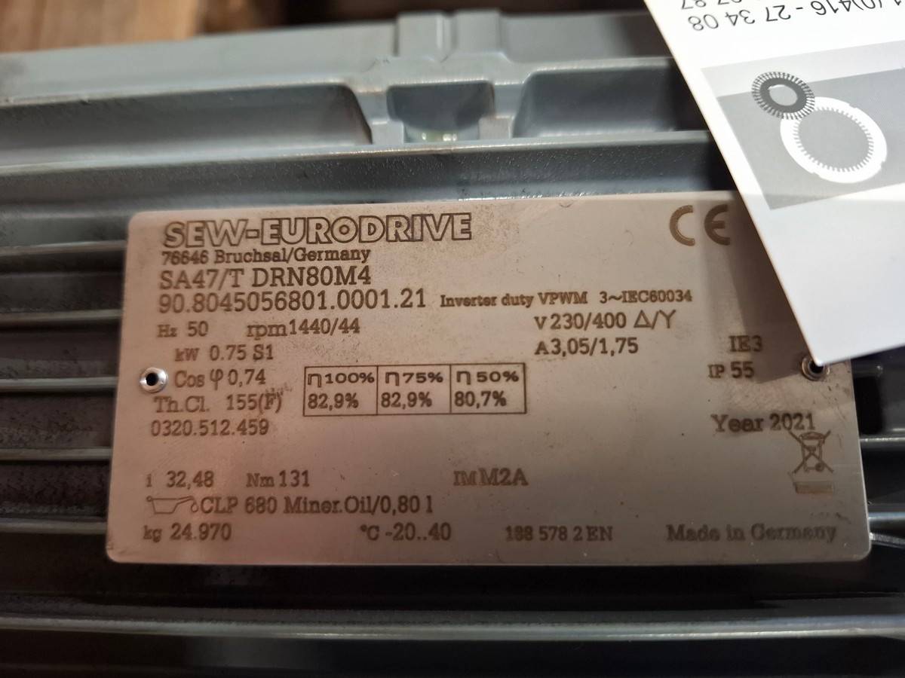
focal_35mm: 23
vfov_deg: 58.9
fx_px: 601
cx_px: 452
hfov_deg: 73.9
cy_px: 339
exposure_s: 1/25
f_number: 1.8
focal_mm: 5.54
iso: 400
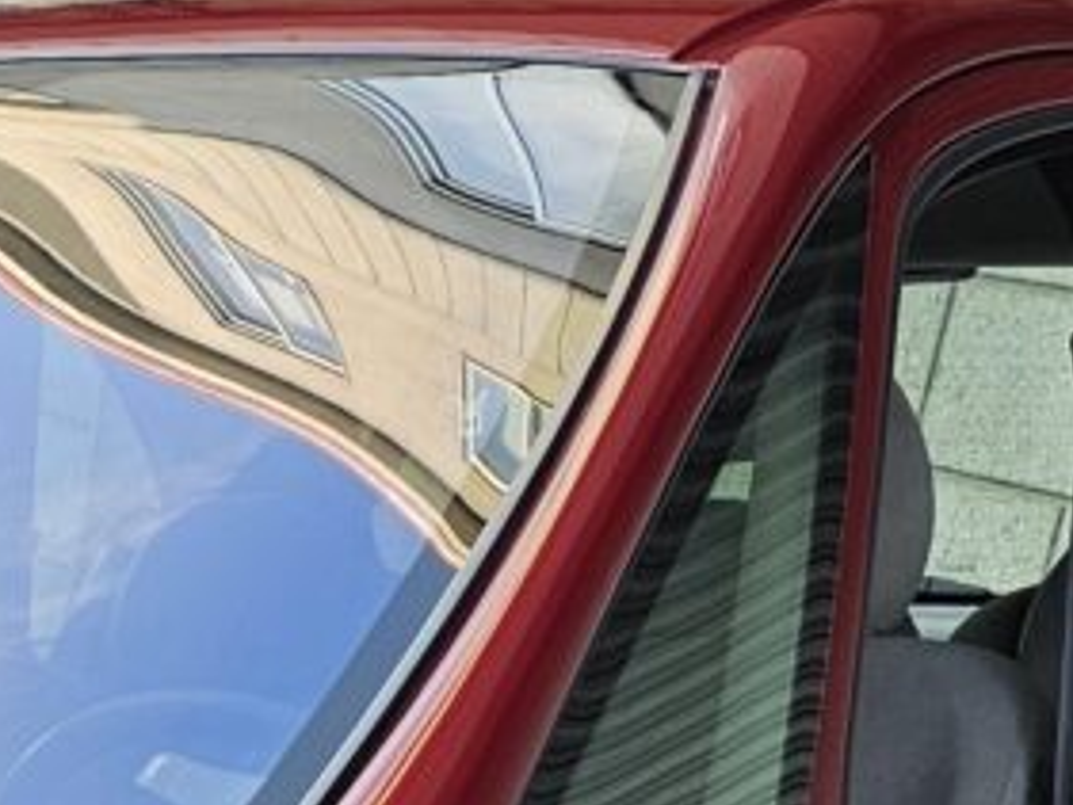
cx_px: -573
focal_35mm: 131
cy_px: 1820
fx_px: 4062
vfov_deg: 10.1
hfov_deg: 14.0
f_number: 1.7
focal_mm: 6.3
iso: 25
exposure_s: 1/180
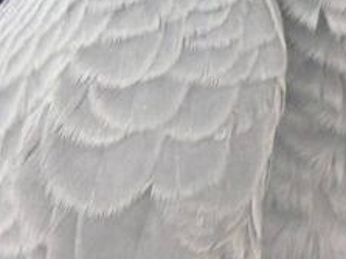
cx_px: 469
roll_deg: +9.6
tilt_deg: +6.7
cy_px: -144
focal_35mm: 280
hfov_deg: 7.0
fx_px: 2797
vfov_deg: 5.3
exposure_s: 1/50
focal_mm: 5.96
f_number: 1.6
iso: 32
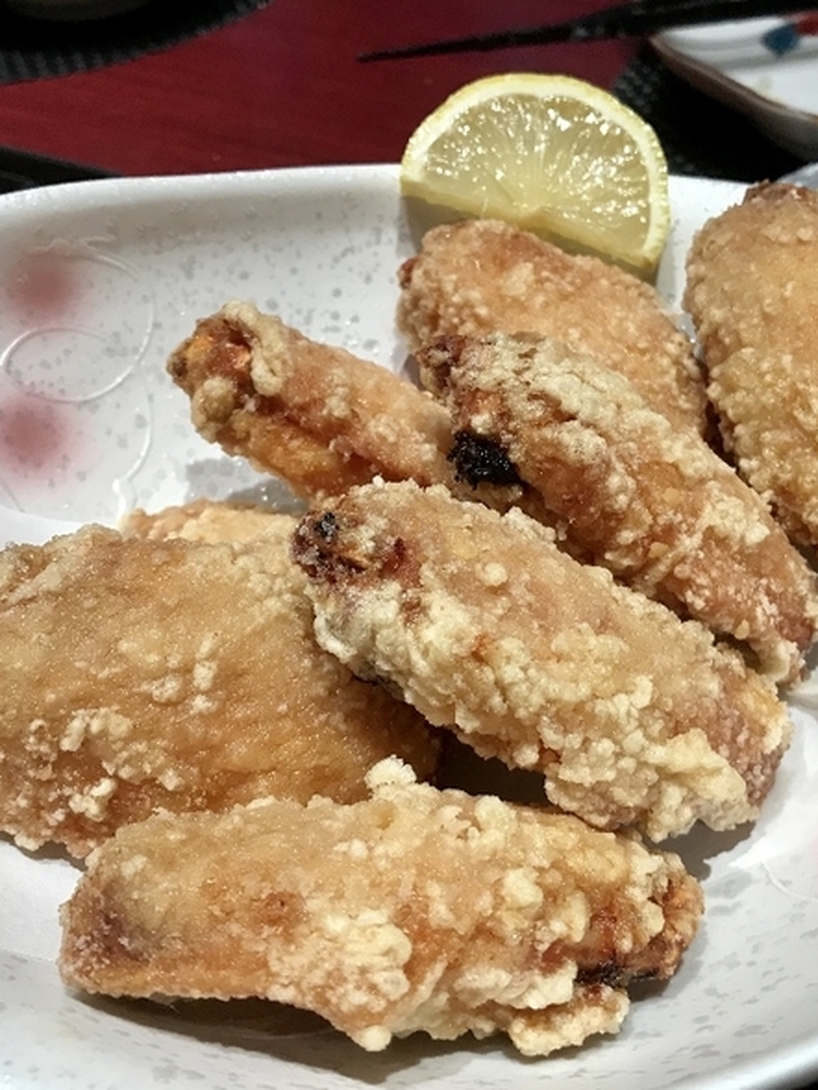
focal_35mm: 38
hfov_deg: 37.7
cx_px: 468
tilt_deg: -45.4
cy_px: 553
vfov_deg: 49.0
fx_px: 1197
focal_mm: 3.99
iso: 25
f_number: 1.8
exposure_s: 1/40
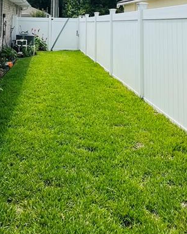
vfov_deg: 40.2
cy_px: 0
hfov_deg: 36.8
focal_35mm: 40
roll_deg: -0.6
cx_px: 57
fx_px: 277
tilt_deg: +4.5
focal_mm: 1.57
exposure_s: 1/3311
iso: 32
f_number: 1.8
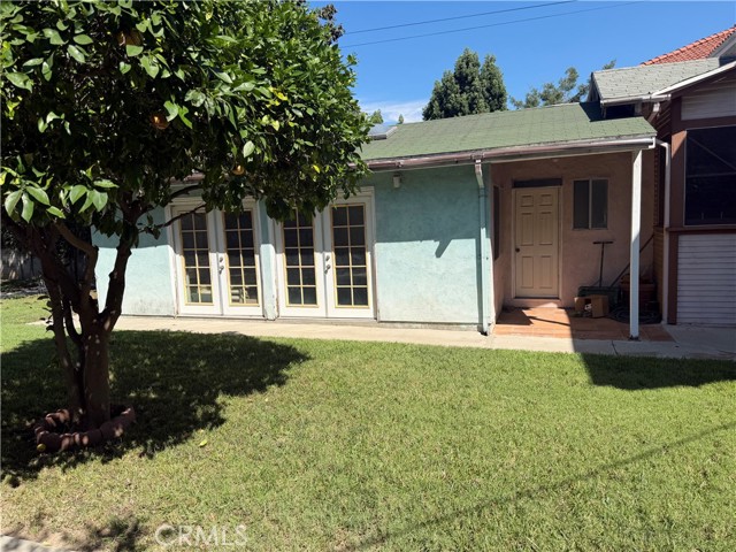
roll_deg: +2.3
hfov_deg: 71.6
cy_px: 276
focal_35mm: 24
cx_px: 368
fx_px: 510
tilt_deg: -7.0
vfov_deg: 56.8
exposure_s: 1/4405
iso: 80
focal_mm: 6.76
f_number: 1.78
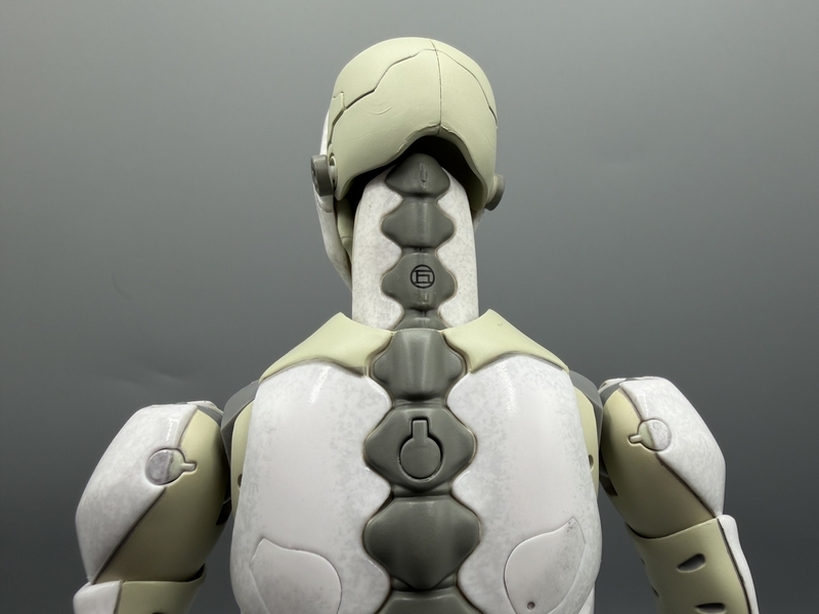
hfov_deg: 67.3
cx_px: 410
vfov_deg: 53.1
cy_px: 307
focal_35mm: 26
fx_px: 615
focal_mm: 2.22
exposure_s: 1/507
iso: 40
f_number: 2.2
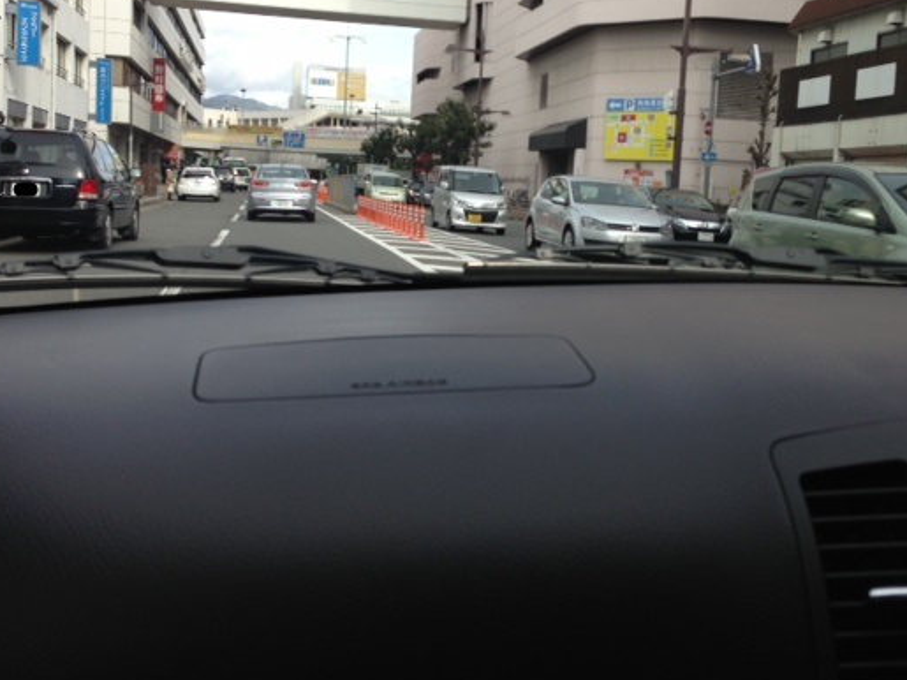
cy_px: 270
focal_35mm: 41
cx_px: 431
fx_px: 1074
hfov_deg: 45.8
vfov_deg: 35.0
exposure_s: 1/531
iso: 50
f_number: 2.4
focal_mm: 4.13
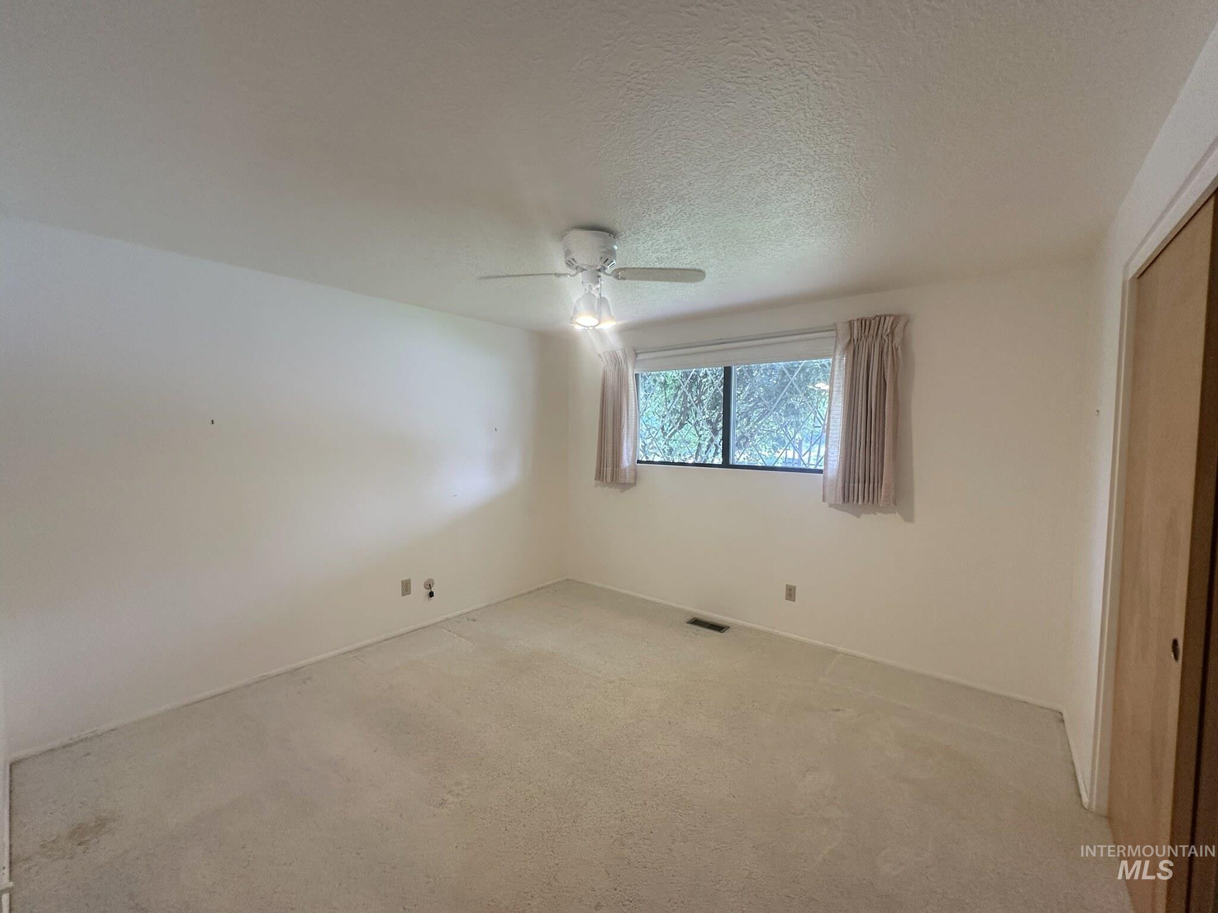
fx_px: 493
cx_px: 609
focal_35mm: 14
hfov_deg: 102.1
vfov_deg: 85.7
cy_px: 456
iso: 200
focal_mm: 2.22
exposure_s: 1/120
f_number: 2.2
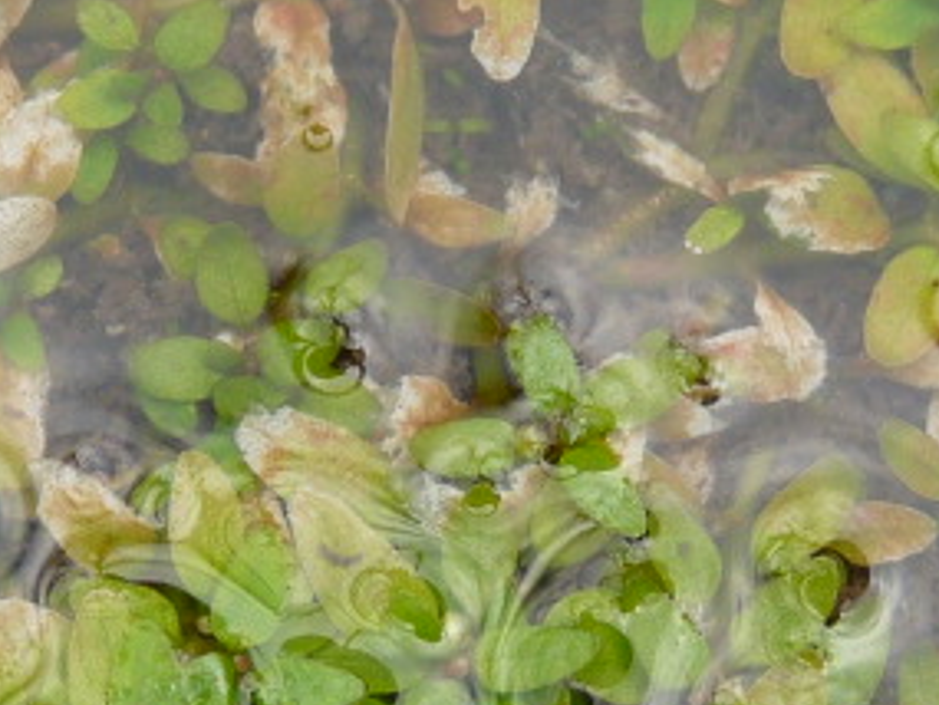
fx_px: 7788
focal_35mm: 287
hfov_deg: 6.9
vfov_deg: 5.2
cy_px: 333
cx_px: 313
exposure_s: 1/250
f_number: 3.4
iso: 100
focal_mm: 12.8
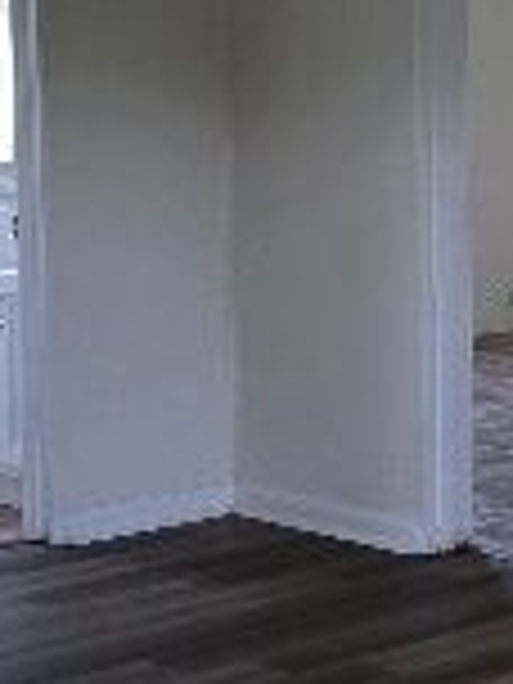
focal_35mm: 121
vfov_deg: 16.2
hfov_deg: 11.3
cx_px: 972
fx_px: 2391
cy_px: 130
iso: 1250
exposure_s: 1/60.2
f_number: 1.7
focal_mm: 6.3
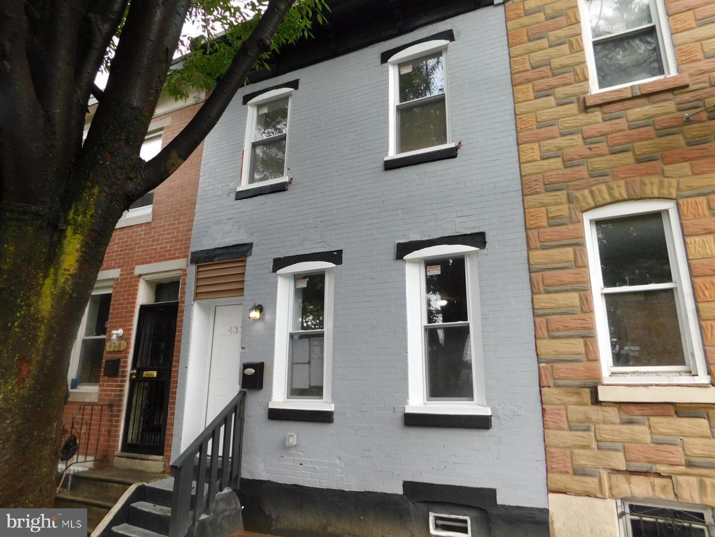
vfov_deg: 58.9
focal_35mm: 23
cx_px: 358
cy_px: 268
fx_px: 475
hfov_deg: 73.9
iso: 125
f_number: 3
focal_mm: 4
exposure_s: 1/160
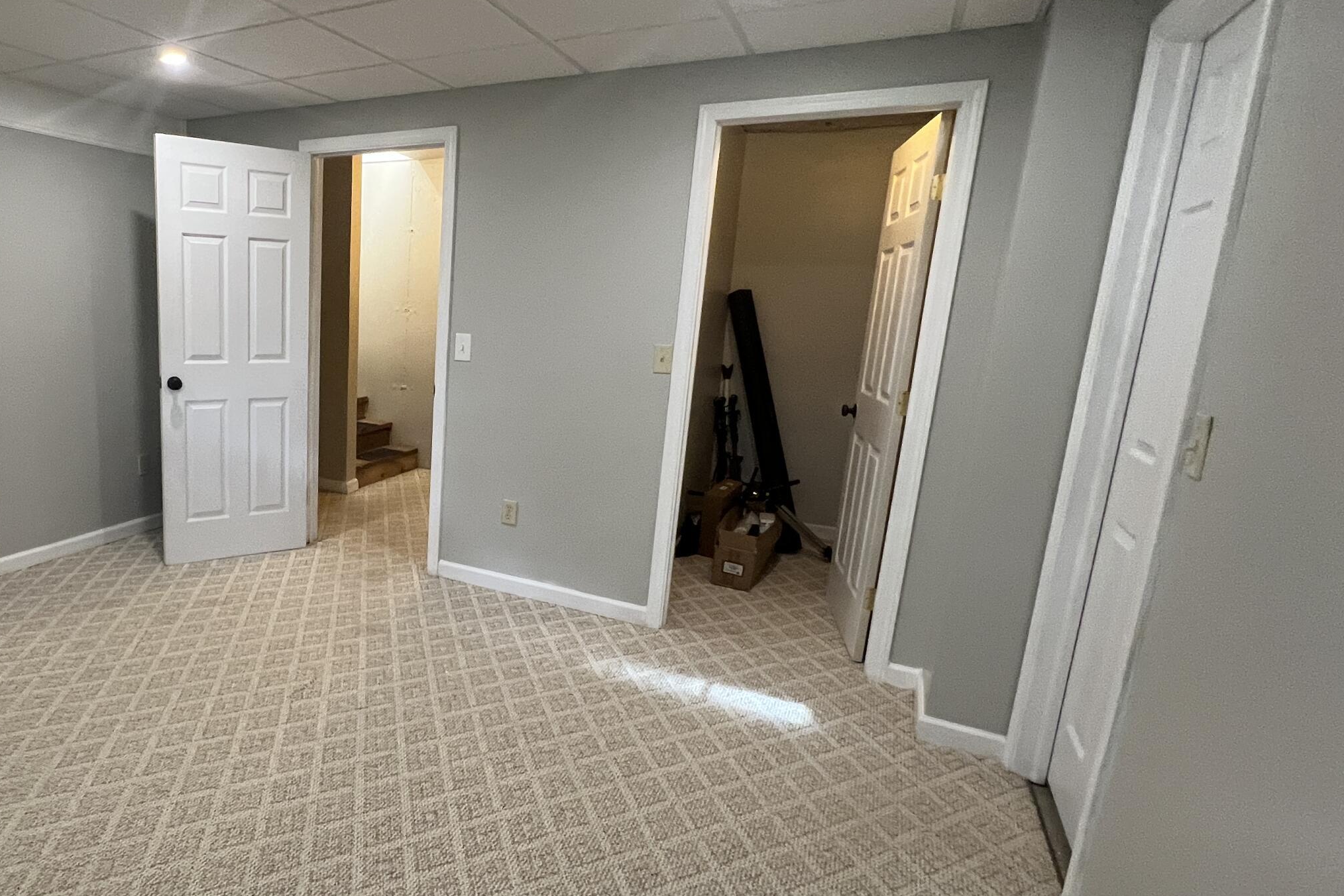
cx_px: 392
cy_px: 461
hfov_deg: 79.6
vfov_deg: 61.9
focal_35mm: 20
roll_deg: -1.5
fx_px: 747
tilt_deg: -12.4
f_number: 1.8
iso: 320
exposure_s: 1/60
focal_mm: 1.57
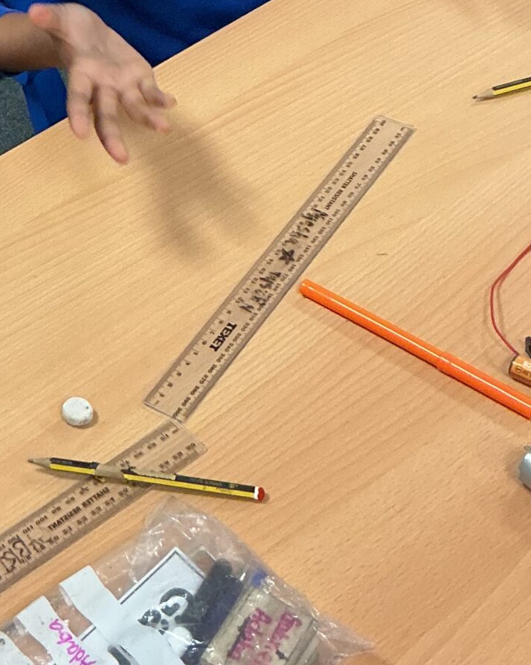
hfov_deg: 18.1
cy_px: 50
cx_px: -26
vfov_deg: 22.6
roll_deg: +11.8
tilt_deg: -36.5
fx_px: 1611
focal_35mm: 82
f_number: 1.8
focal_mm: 3
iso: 160
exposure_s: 1/60
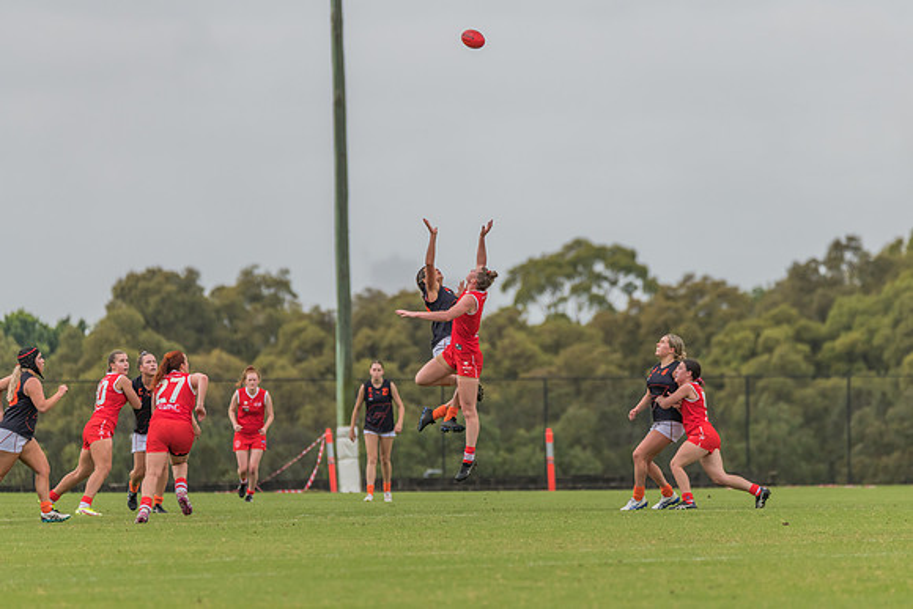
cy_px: 308
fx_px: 9880
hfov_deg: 5.3
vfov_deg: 3.5
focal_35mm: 390
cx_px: 492
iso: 560
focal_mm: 360
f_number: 6
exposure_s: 1/1250
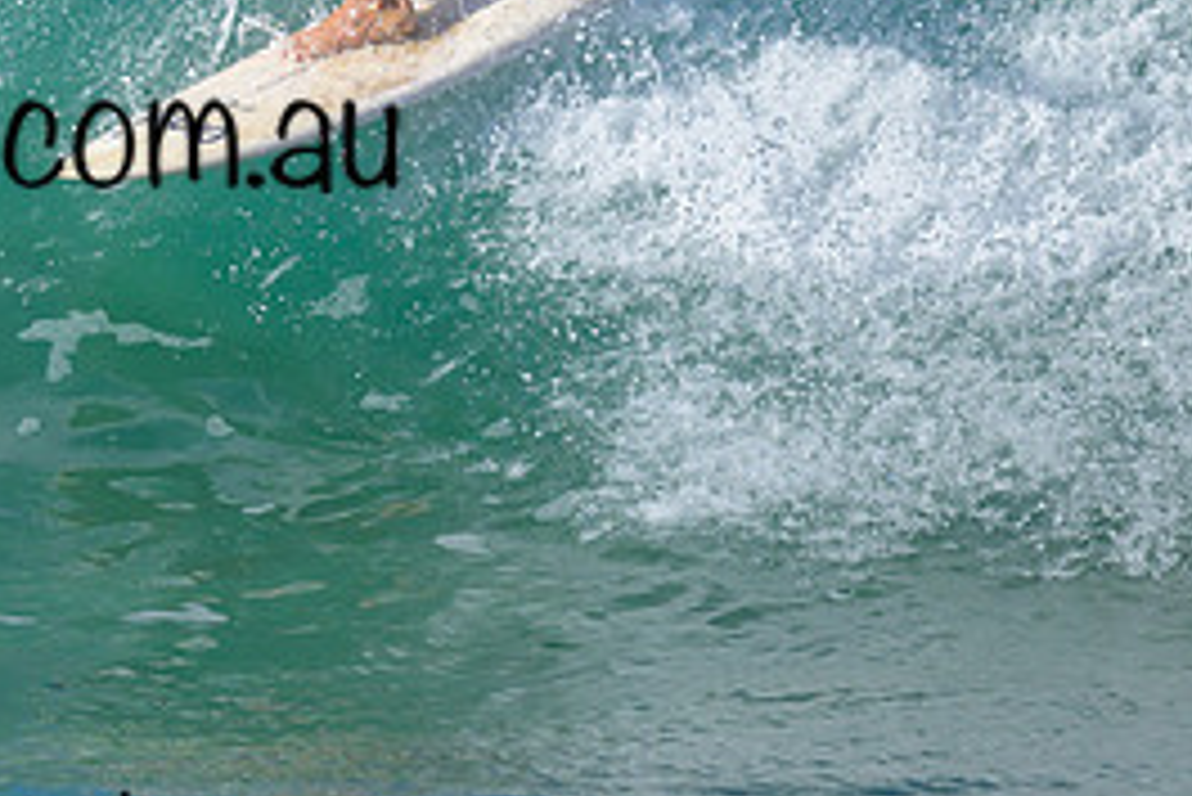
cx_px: -212
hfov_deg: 0.9
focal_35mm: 2406
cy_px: -154
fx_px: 79705
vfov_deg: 0.6
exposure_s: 1/2000
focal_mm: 800
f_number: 6.3
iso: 360
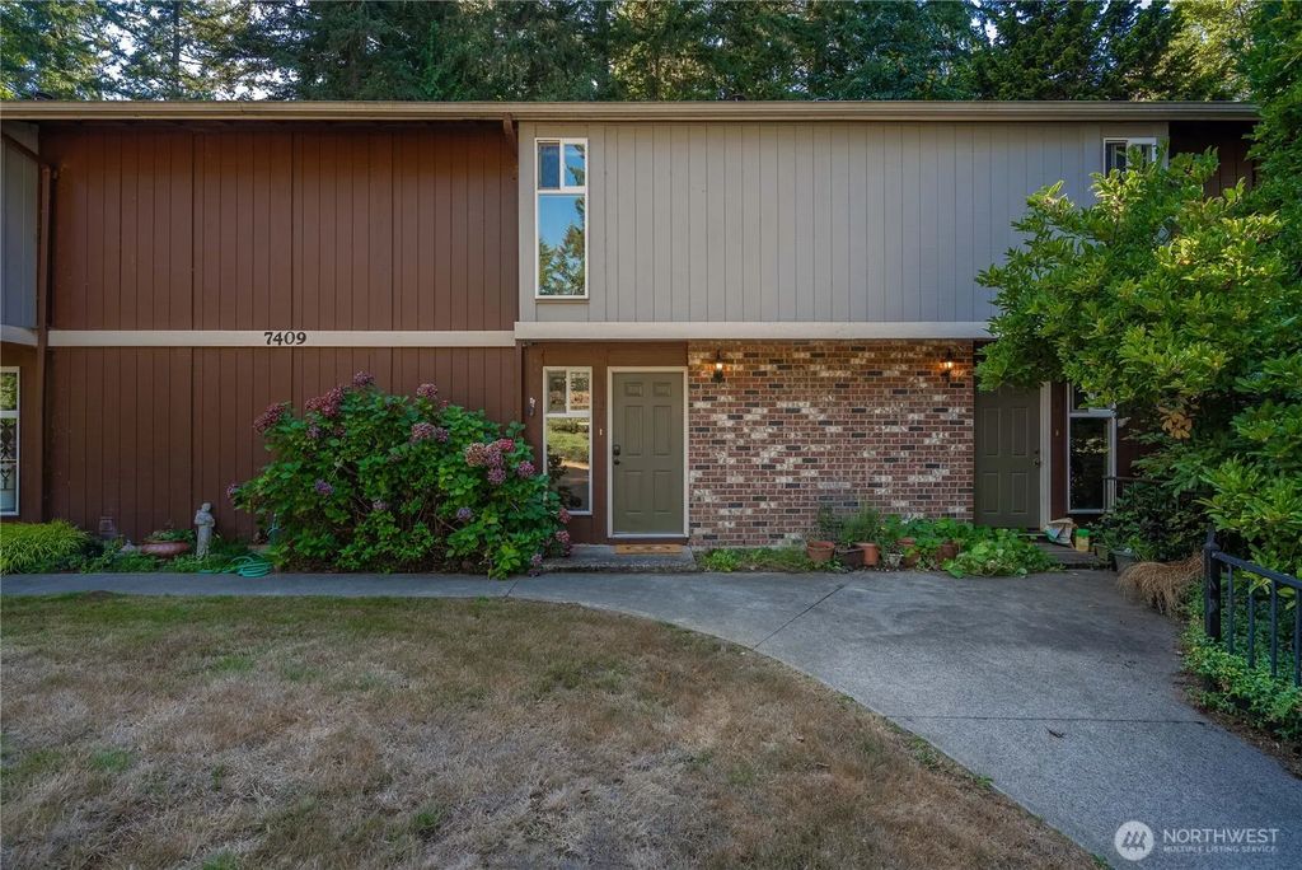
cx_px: 651
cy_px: 435
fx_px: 543
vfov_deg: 77.4
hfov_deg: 100.4
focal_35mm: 15
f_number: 6.3
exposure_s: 1/30
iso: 125
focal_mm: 15
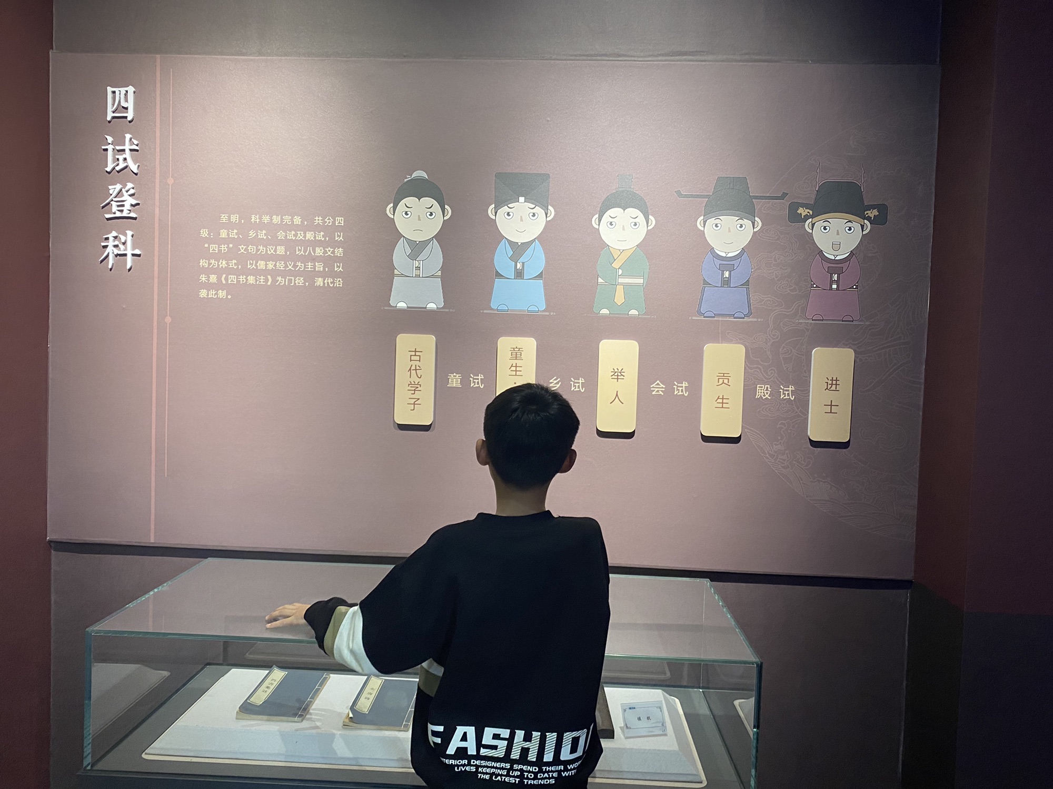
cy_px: 394
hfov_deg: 67.3
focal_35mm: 26
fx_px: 791
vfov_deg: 53.1
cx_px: 526
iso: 125
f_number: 1.8
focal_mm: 4.25
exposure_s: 1/61
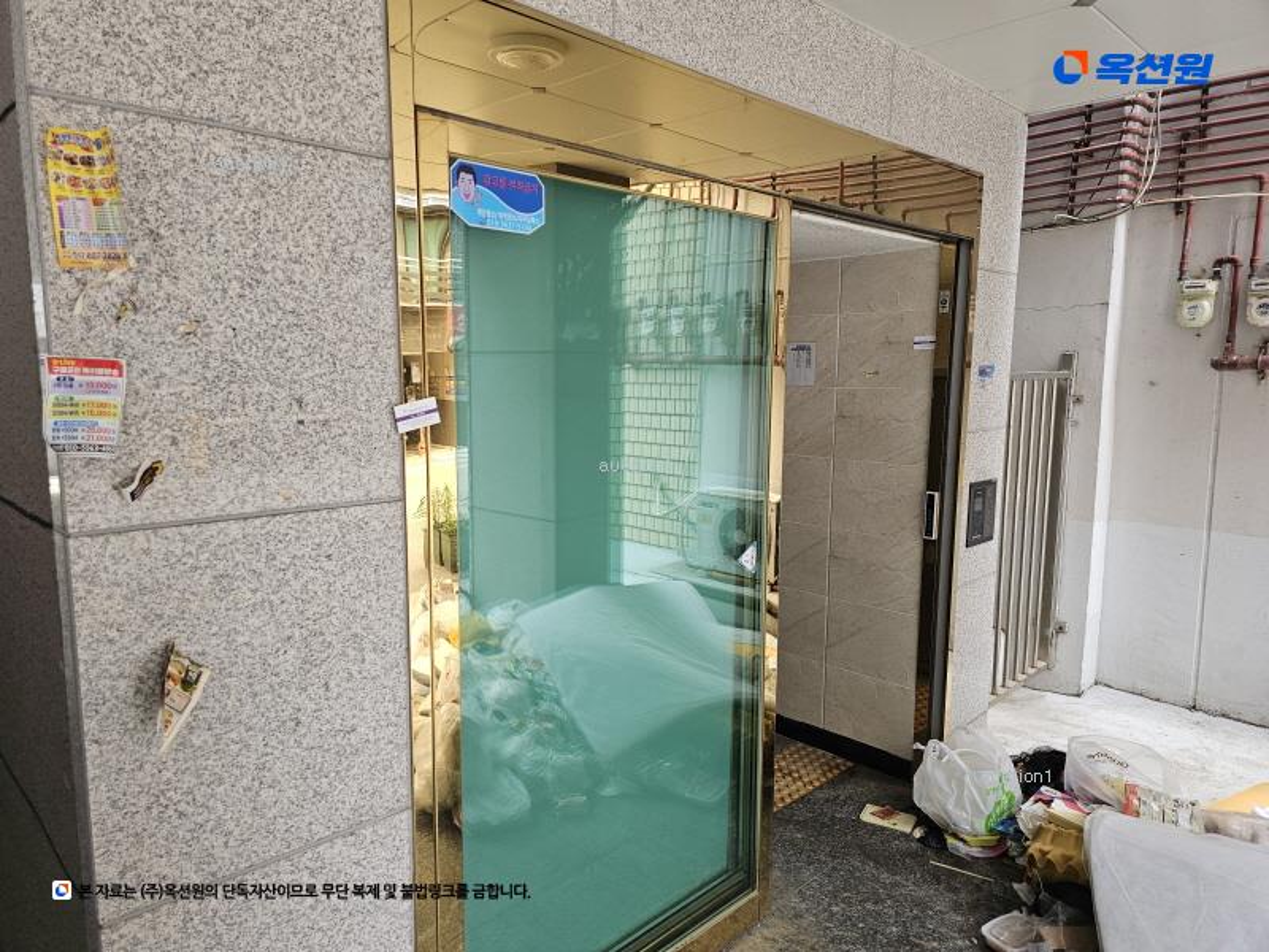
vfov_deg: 58.9
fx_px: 843
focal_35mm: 23
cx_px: 634
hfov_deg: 73.9
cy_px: 476
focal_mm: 6.3
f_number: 1.7
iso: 80
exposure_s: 1/180
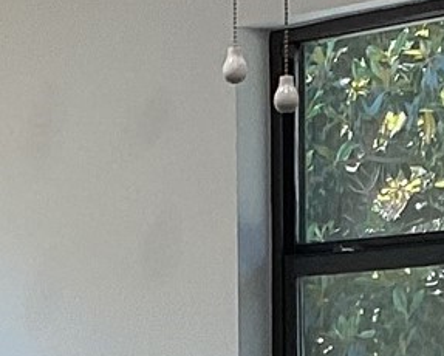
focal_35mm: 216
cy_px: 639
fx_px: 2840
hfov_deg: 8.9
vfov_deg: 7.0
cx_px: -37
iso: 50
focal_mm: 3.3
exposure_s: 1/120
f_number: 2.4
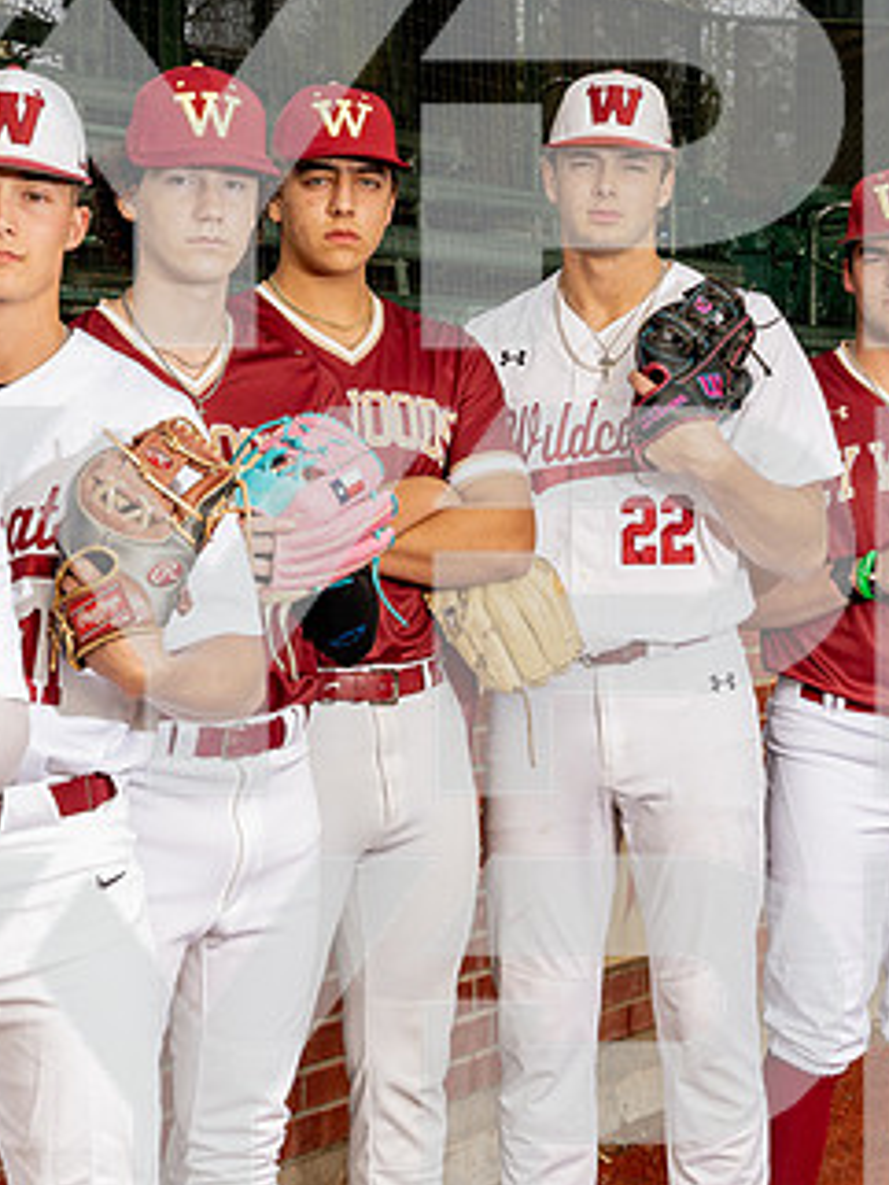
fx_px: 3867
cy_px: 604
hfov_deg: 13.1
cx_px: 362
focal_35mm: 113
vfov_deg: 17.4
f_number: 11
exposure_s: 1/250
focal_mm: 65
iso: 400
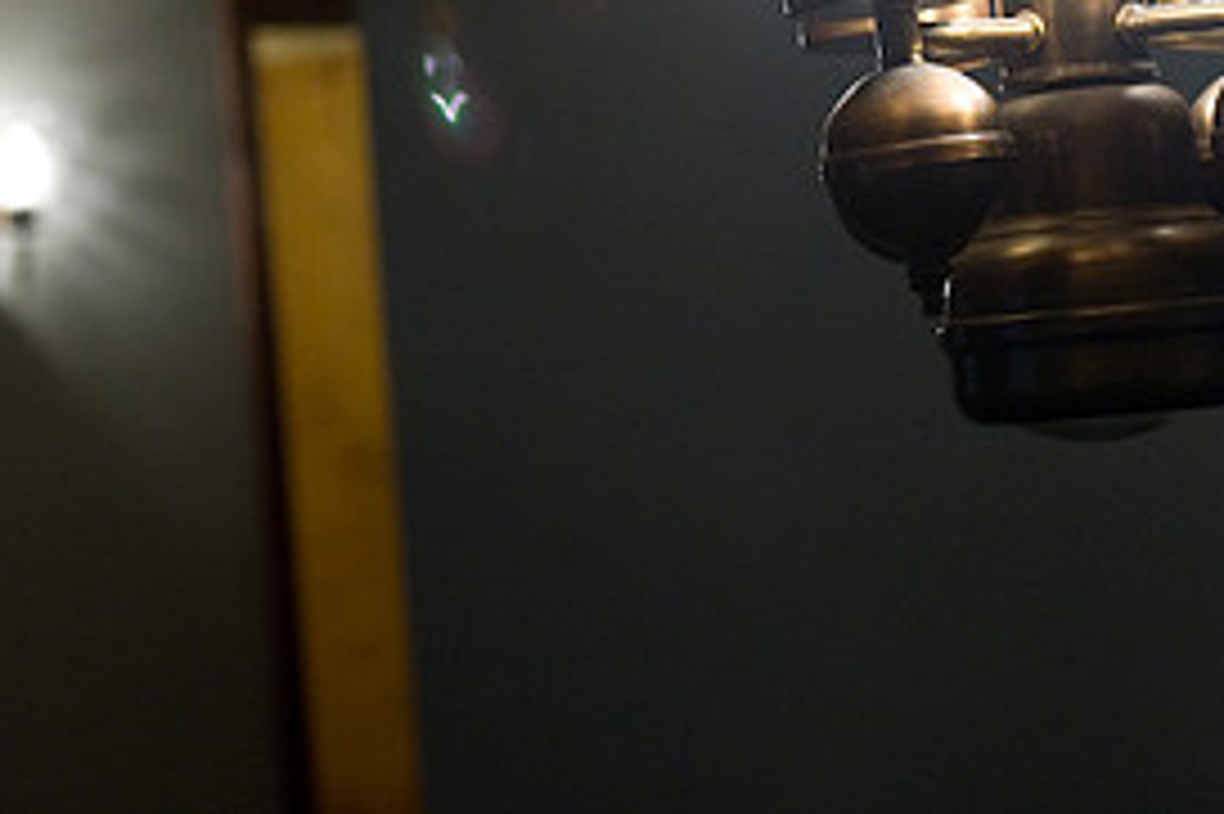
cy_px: -49
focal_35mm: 111
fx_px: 3772
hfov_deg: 18.4
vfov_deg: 12.2
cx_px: 652
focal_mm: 52
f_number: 4
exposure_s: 1/200
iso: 1600
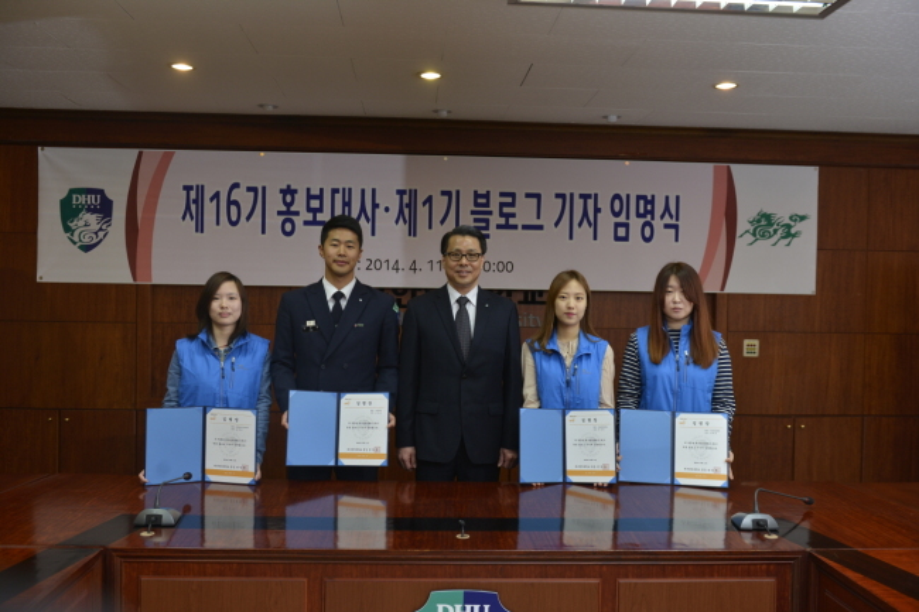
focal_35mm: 32
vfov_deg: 41.1
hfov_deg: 58.7
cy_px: 306
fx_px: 817
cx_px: 460
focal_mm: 32
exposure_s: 1/60
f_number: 4.5
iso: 200
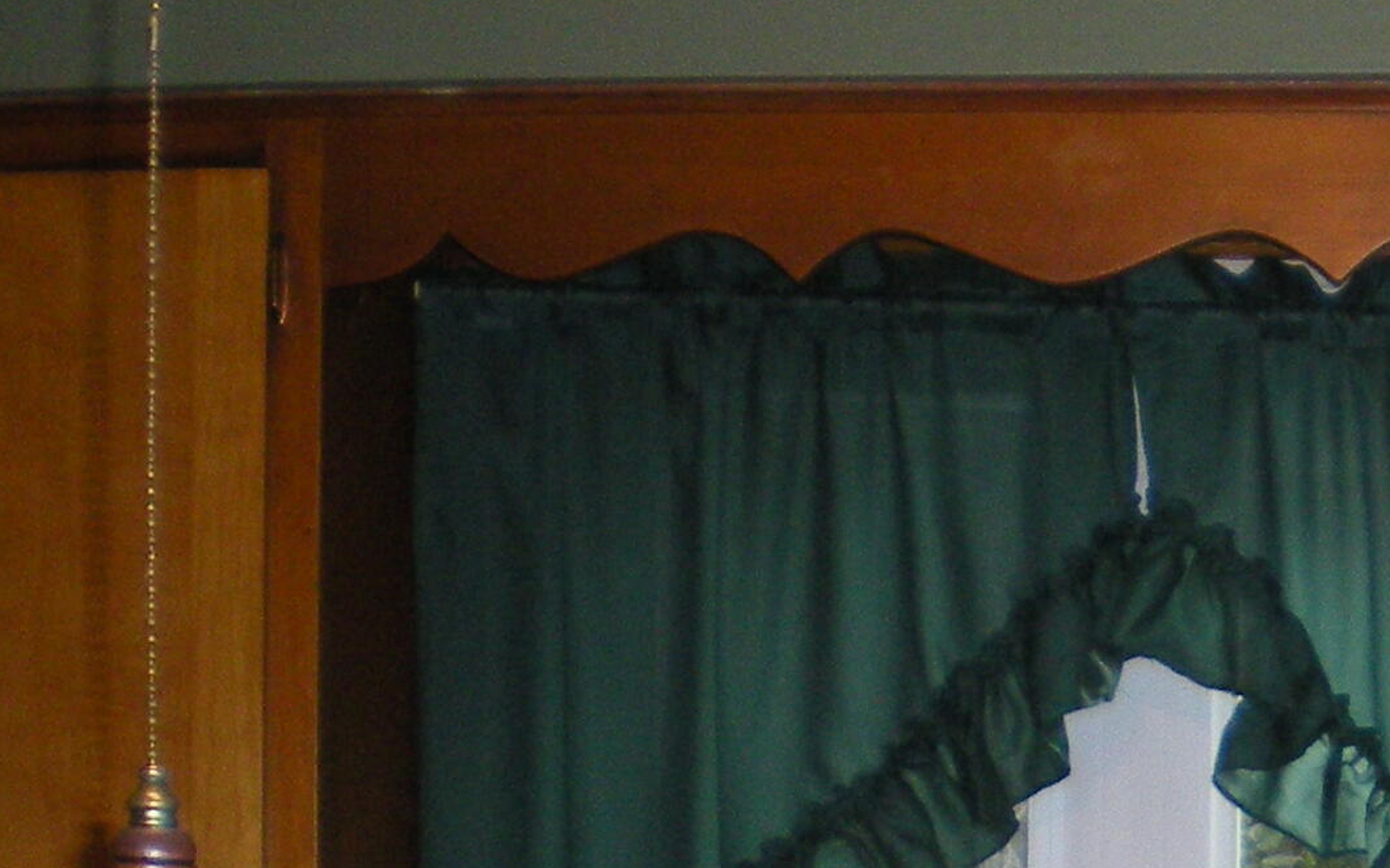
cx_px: 1755
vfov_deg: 11.2
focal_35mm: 114
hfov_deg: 17.3
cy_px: 1183
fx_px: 4318
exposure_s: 1/60
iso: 196
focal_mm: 6.3
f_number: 3.1
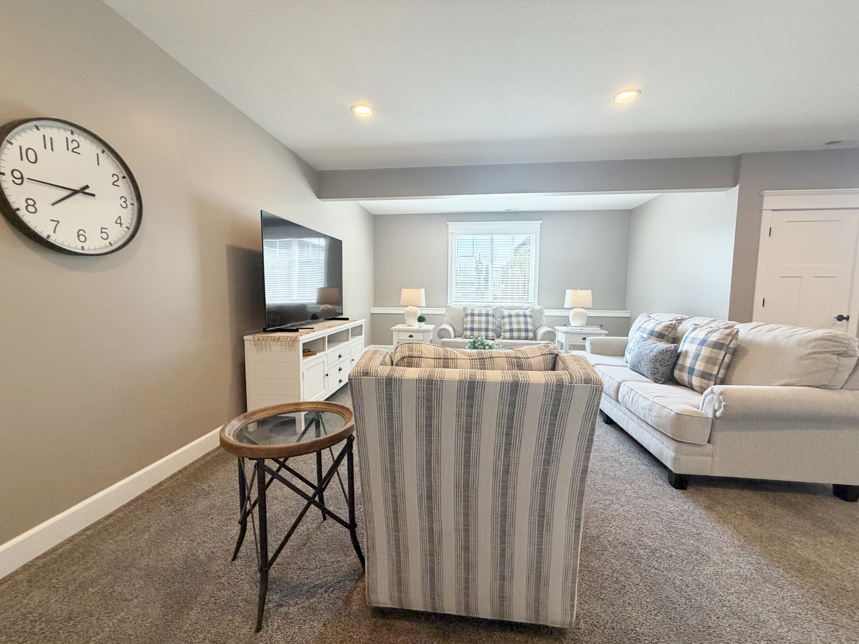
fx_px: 347
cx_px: 430
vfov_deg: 85.7
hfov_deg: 102.1
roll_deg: +0.0
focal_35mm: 14
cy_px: 322
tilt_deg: -4.9
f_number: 2.2
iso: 250
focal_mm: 2.22
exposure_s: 1/120
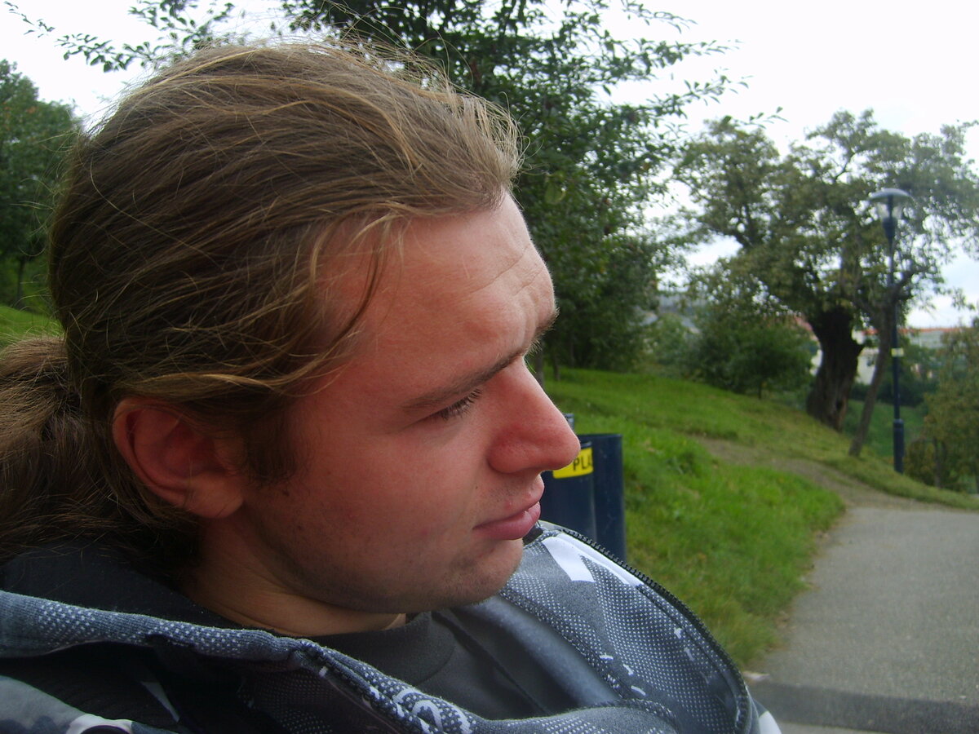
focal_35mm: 35
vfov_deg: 40.7
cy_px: 367
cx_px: 490
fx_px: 990
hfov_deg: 52.6
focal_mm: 5.8
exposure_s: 1/350
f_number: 2.8
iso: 50
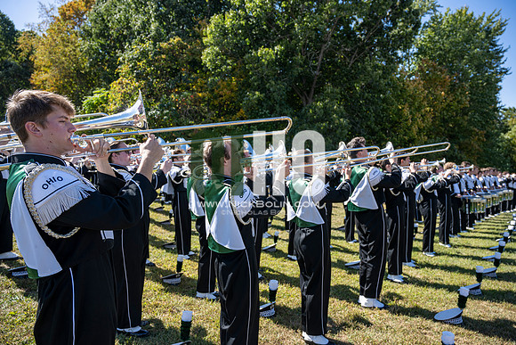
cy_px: 172
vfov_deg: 53.2
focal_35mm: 24
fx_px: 344
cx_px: 258
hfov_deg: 73.7
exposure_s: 1/250
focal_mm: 24
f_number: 4.5
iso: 31
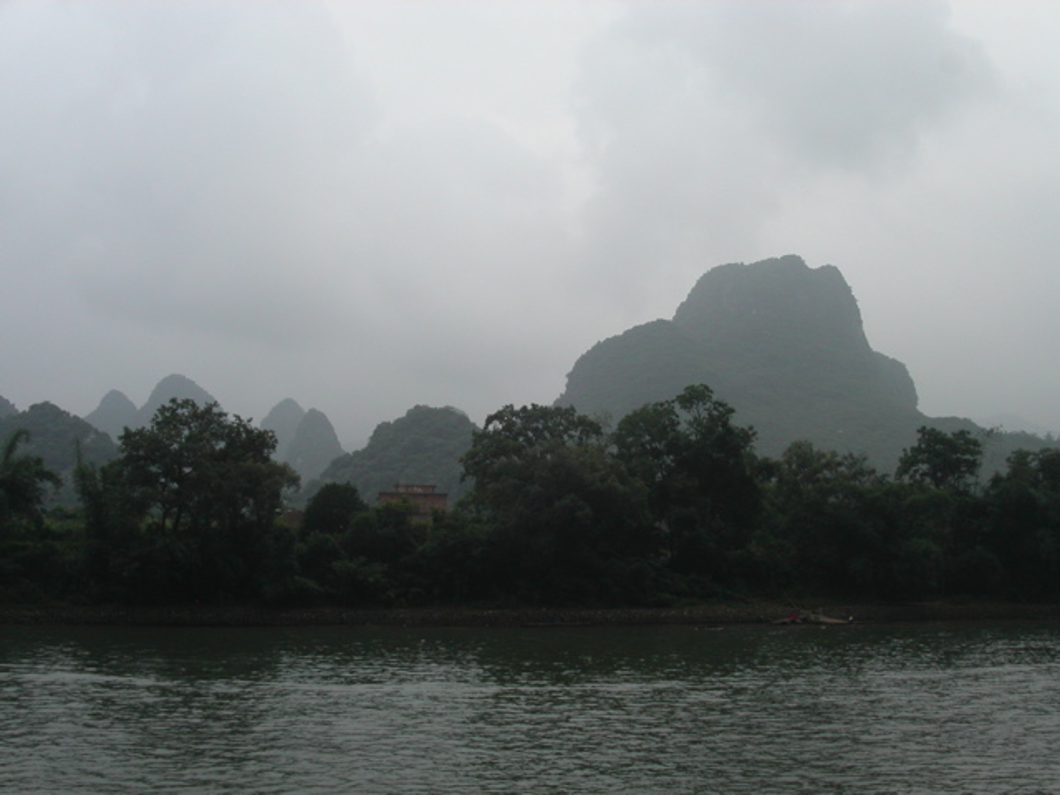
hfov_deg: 49.0
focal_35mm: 38
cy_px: 398
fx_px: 1164
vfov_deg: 37.7
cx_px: 530
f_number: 8
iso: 100
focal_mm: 7.8
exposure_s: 1/350
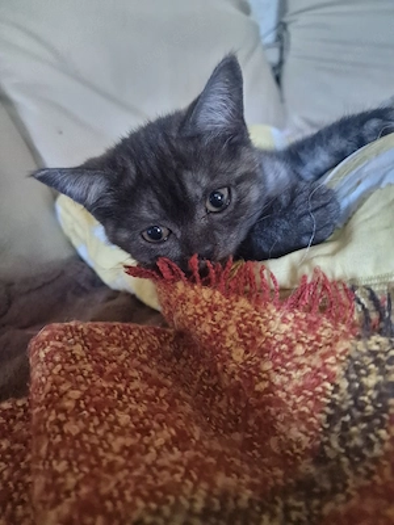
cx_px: 197
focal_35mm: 23
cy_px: 262
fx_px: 349
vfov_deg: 73.9
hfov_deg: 58.9
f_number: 1.8
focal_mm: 6.4
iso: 1250
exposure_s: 1/20
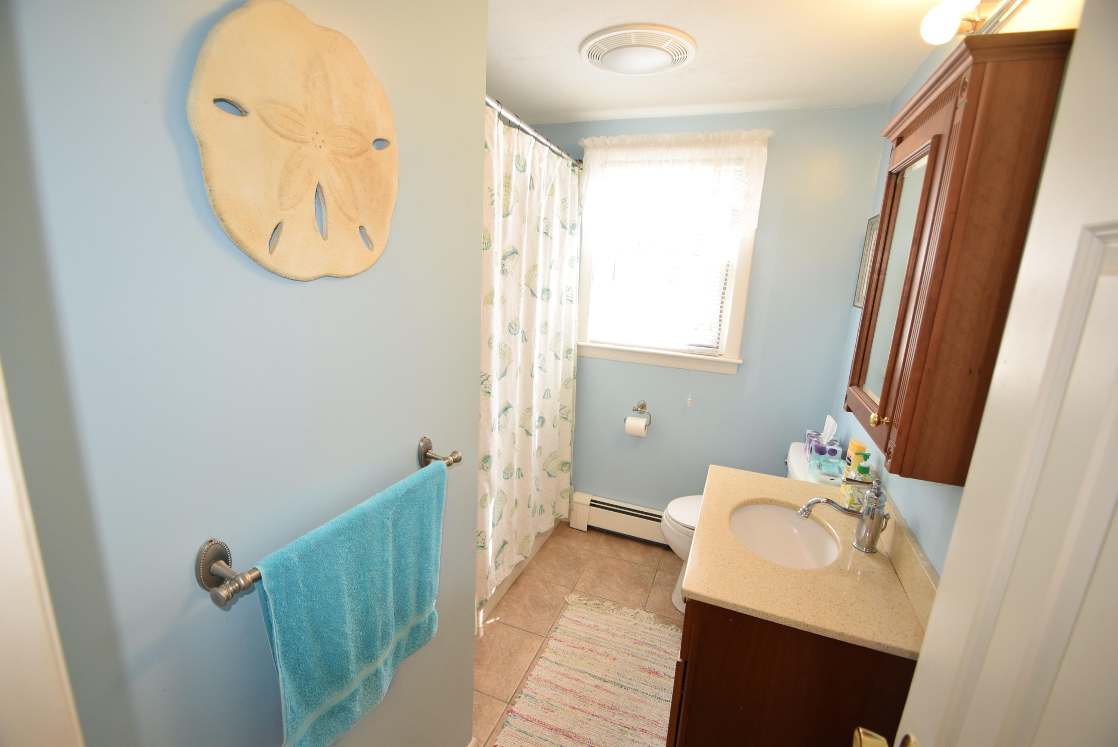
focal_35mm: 15
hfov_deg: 100.3
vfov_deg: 77.4
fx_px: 466
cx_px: 559
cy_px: 374
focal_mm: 10
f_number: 5.6
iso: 560
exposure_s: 1/125
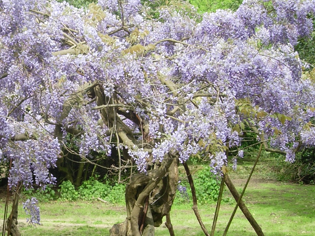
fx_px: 682
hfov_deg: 25.2
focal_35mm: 75
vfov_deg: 19.6
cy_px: 158
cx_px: 34
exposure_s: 1/279
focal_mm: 7.8
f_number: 2.8
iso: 79
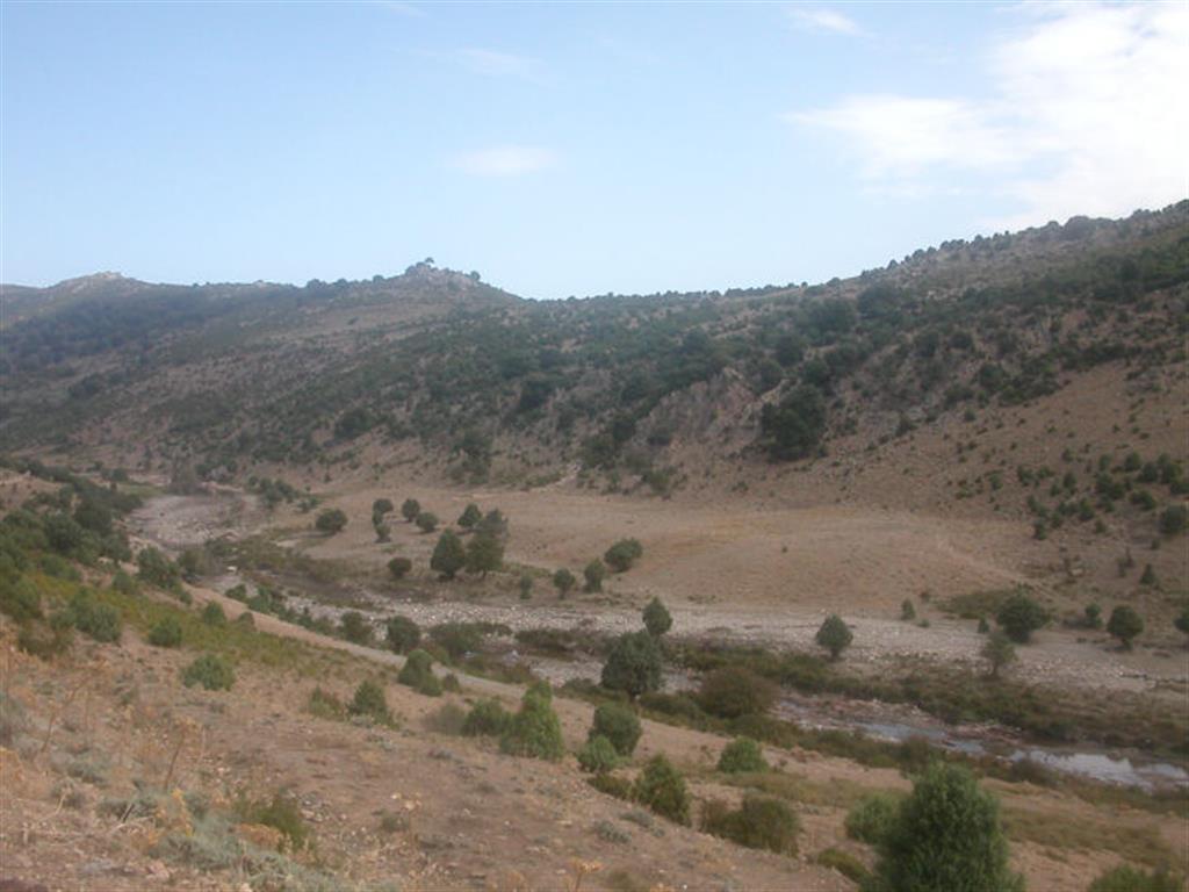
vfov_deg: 38.7
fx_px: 1271
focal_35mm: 37
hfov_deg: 50.1
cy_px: 446
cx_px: 594
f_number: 4.5
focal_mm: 5.6
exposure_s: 1/347
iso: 100
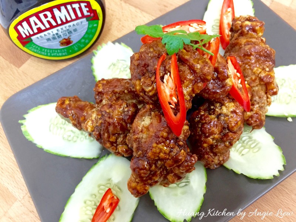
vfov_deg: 48.2
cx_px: 148
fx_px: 248
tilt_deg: -66.1
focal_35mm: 29
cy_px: 111
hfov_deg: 61.7
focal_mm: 4.15
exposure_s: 1/10
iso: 100
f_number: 2.2
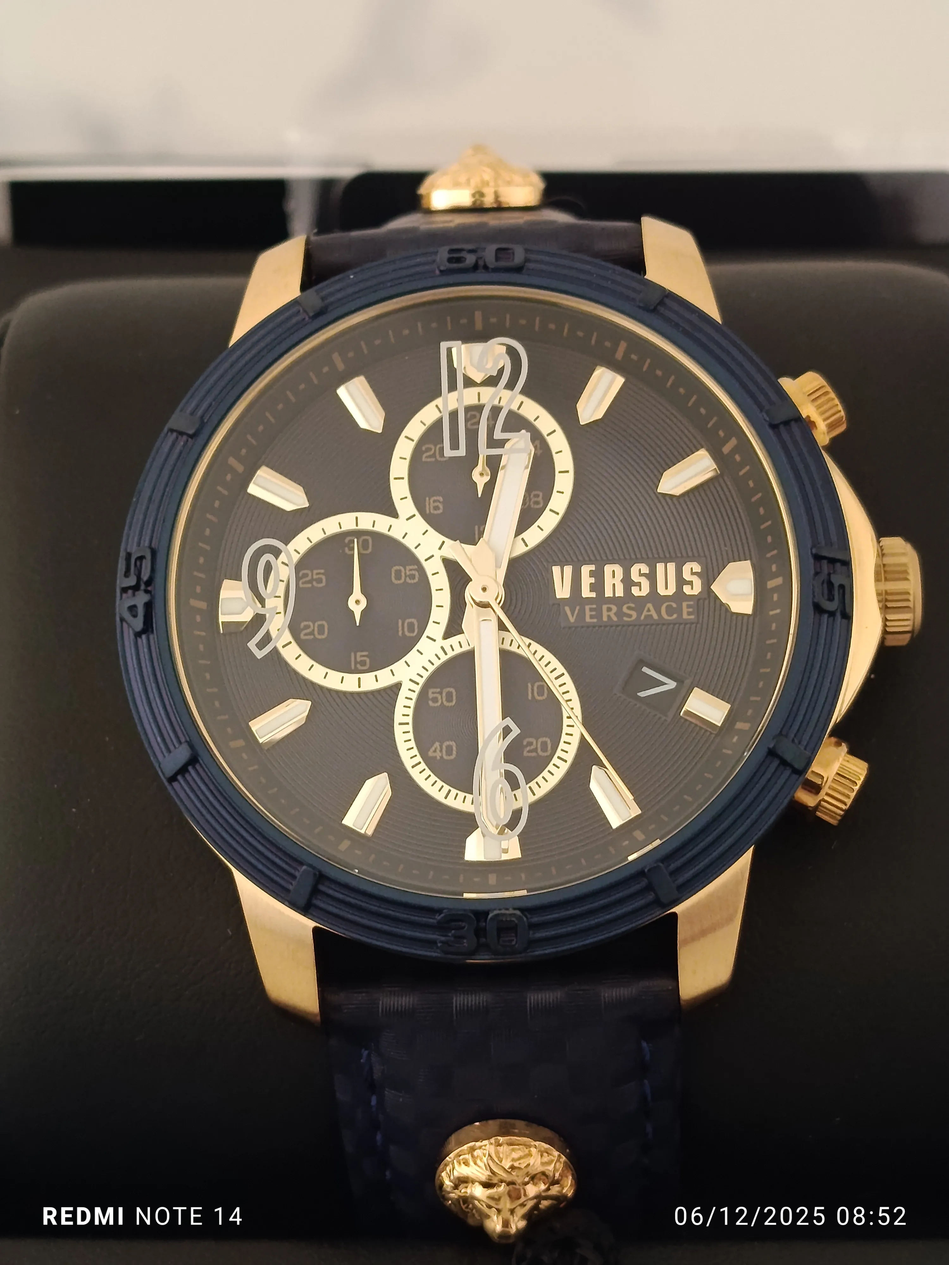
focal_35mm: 72
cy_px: 632
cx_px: 474
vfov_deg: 27.0
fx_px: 2632
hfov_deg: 20.4
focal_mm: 5.24
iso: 837
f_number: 1.7
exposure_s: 1/50
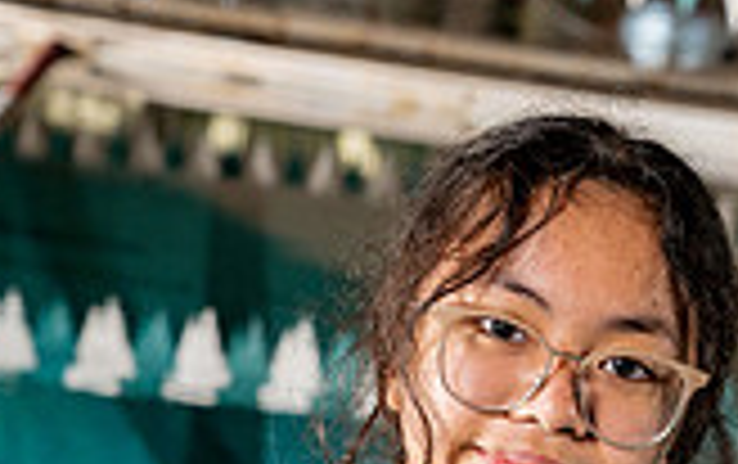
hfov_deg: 12.9
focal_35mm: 162
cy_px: 996
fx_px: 3263
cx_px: 464
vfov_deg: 7.7
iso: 500
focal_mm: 58
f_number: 5.6
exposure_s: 1/250
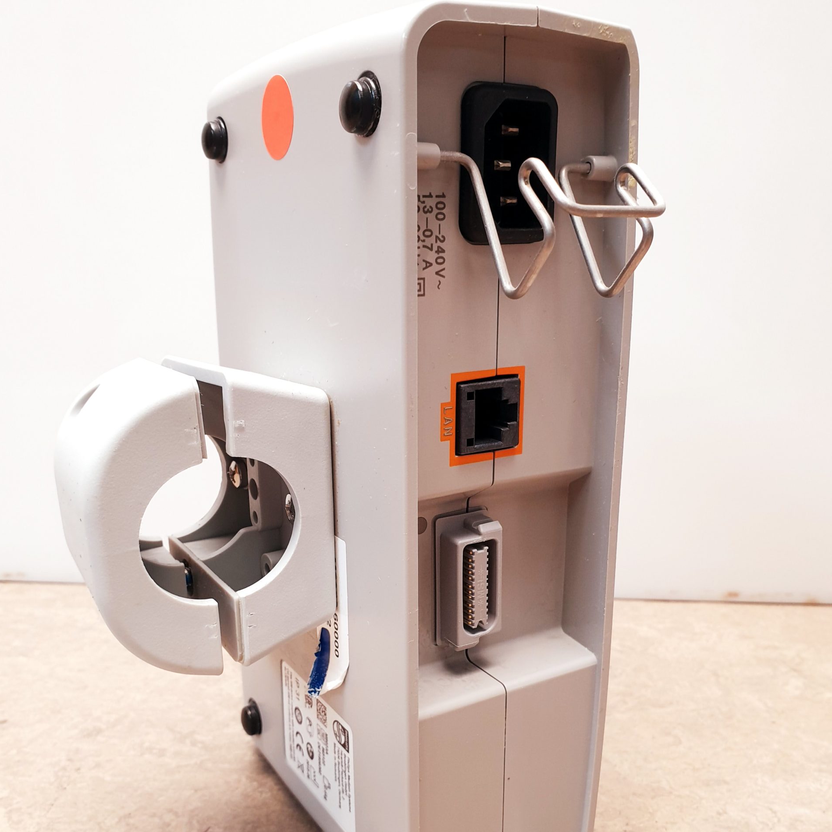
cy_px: 491
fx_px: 843
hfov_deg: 52.5
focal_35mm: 31
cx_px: 412
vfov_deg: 52.2
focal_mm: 4.3
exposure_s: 1/50
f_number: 2.4
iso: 160
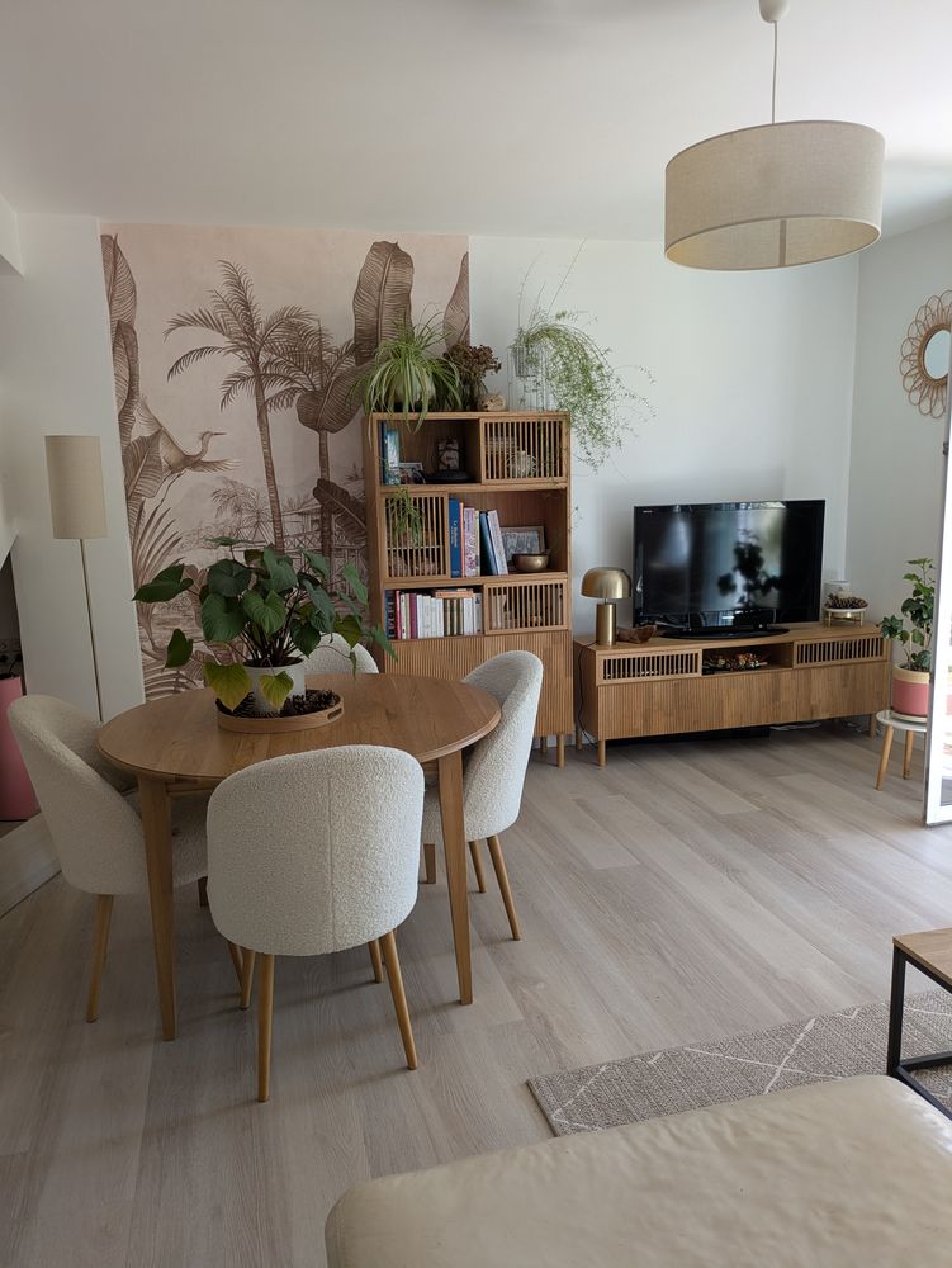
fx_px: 916
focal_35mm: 25
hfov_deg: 54.9
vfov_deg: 69.4
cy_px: 634
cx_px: 476
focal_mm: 5.43
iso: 57
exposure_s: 1/50
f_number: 1.89
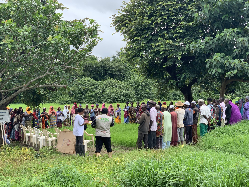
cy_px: 94
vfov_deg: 28.0
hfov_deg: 36.8
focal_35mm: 52
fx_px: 374
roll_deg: -0.6
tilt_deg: +1.3
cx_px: 124
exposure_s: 1/292
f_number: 2.4
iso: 16
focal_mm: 6
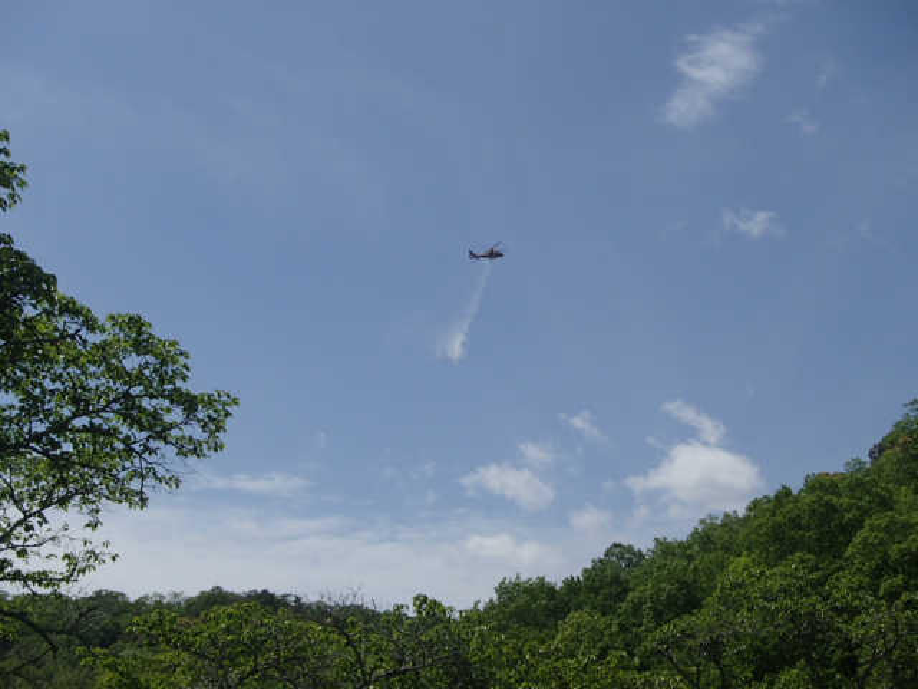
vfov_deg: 29.7
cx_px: 459
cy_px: 344
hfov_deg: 38.9
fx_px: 1299
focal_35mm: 49
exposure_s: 1/160
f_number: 14
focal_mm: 8.8
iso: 100
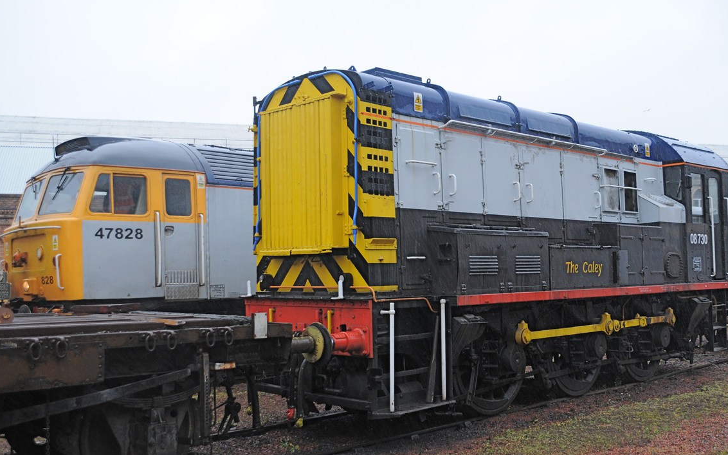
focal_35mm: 38
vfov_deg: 33.6
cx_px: 385
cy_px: 236
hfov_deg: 51.5
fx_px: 754
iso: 400
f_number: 5
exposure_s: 1/100
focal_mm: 22
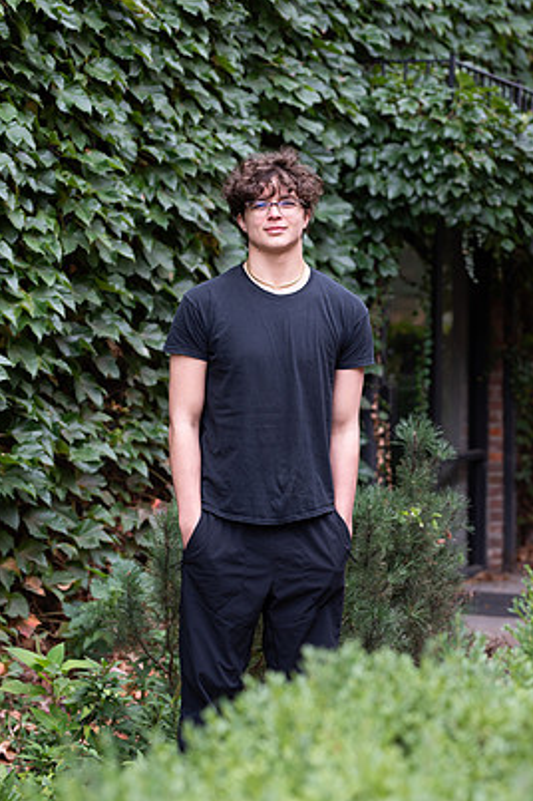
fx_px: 2113
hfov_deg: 14.4
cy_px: 360
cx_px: 274
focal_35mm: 95
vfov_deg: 21.5
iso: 160
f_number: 3.5
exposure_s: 1/125
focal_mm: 85
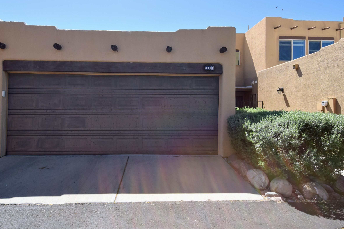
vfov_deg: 55.1
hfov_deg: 75.9
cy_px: 107
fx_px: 220
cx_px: 156
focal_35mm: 23
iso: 400
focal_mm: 12
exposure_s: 1/800
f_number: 9
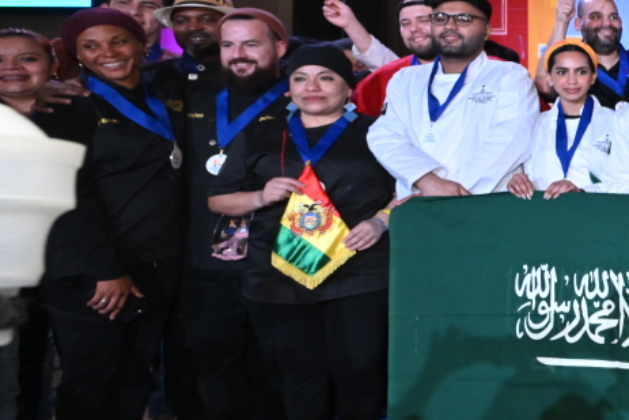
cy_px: 124
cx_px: 1039
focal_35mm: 49
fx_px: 856
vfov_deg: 27.3
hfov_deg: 24.9
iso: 1600
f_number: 4
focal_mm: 14
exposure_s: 1/160
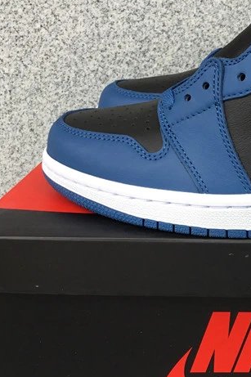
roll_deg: -1.0
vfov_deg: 31.9
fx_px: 659
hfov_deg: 20.5
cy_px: 167
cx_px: 282
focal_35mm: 63
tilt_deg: -17.0
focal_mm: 3.3
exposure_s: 1/110
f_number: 2.4
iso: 25
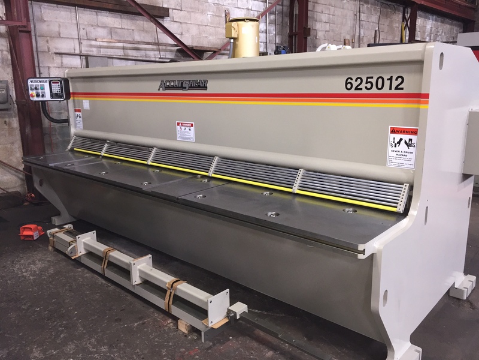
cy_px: 180
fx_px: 401
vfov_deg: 48.2
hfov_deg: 61.7
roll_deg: +0.5
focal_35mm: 29
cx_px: 240
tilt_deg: -12.6
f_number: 2.2
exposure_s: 1/30
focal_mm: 4.15
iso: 160
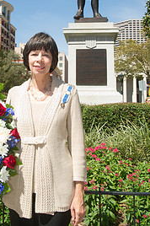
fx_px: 357
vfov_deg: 34.6
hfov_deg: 23.7
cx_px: 56
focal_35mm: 57
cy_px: 68
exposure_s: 1/250
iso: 200
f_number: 8
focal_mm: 34
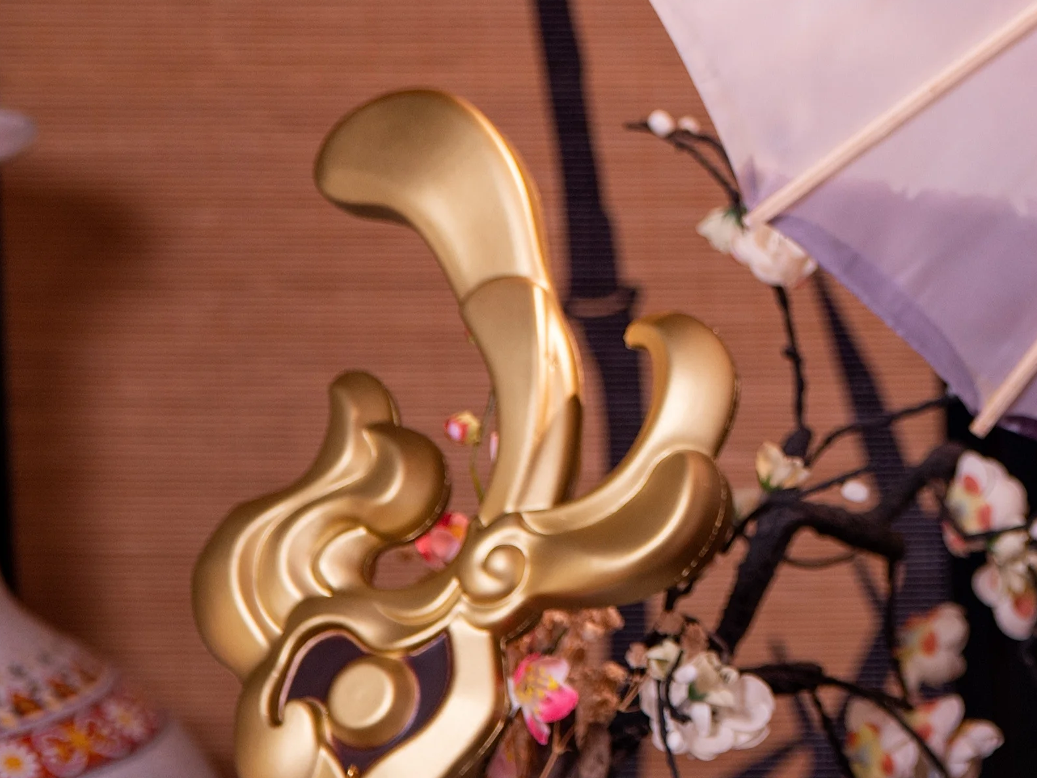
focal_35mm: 281
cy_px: -102
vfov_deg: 5.3
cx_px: 1419
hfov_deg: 7.0
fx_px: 8417
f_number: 2.8
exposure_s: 1/100
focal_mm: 66
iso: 200
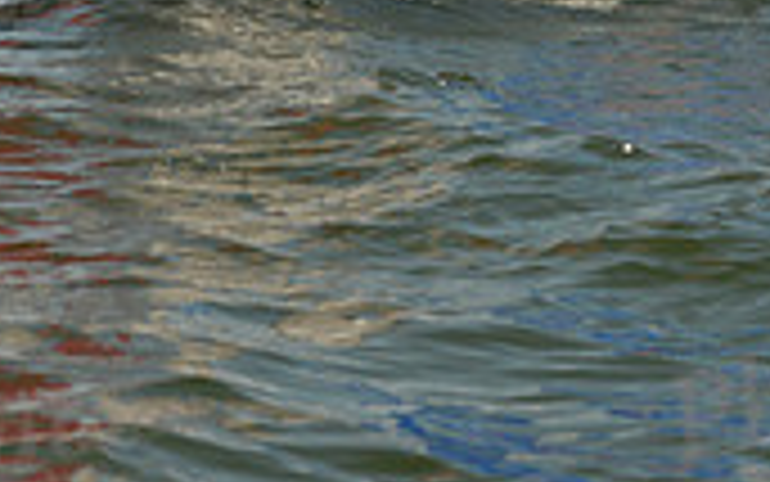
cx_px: 441
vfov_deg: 4.6
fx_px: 5941
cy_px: -282
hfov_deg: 7.4
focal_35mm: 283
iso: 200
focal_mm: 82
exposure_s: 1/800
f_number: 5.6
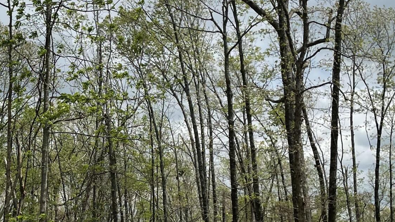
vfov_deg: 15.9
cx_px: 14
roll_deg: -1.7
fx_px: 796
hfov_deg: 26.6
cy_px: 131
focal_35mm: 76
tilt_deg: +9.6
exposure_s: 1/5051
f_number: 1.6
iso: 32
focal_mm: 4.2
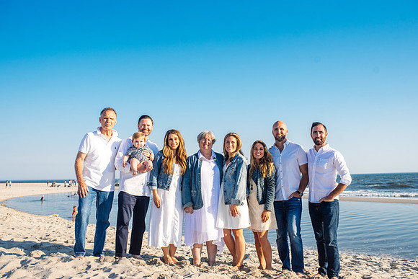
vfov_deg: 36.8
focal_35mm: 36
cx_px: 209
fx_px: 419
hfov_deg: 53.1
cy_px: 140
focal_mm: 35
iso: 160
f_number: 4.5
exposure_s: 1/1600
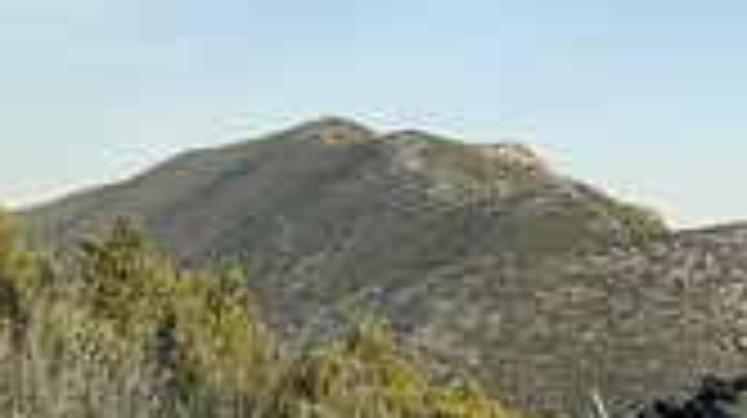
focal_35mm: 94
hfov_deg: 21.5
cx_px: 824
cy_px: 144
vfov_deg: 12.8
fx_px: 1860
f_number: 2.2
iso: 50
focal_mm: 2.22
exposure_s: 1/858
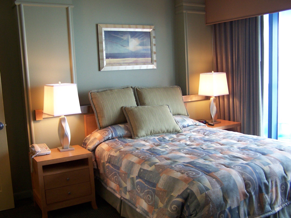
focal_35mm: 38
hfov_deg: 49.0
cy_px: 109
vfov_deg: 37.7
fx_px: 319
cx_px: 146
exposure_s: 1/30
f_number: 2.8
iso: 140
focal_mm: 6.3
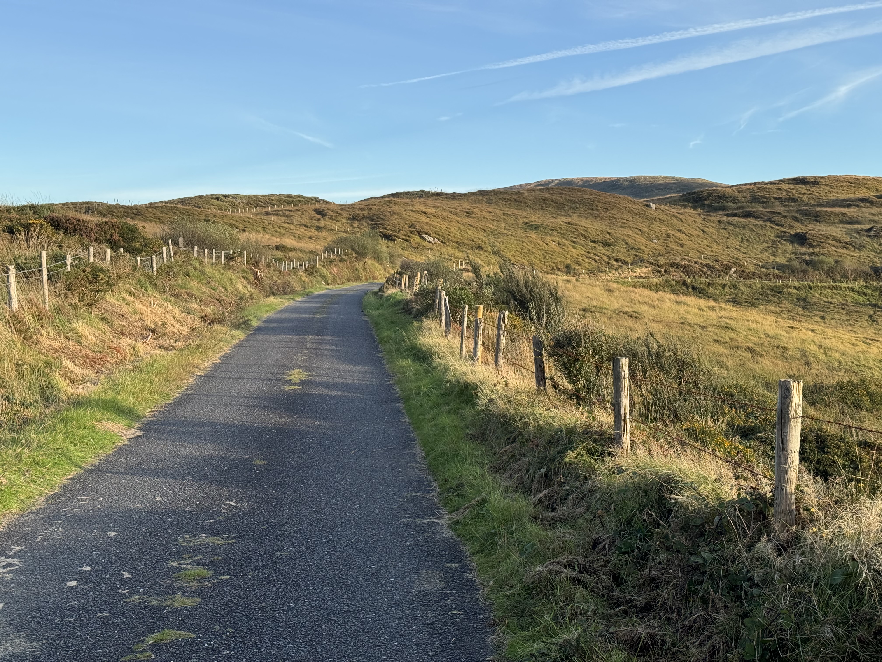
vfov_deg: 30.3
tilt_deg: -3.8
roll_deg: +0.4
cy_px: 331
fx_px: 1223
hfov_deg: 39.7
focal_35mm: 48
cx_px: 441
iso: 64
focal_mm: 6.76
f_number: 1.78
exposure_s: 1/1458
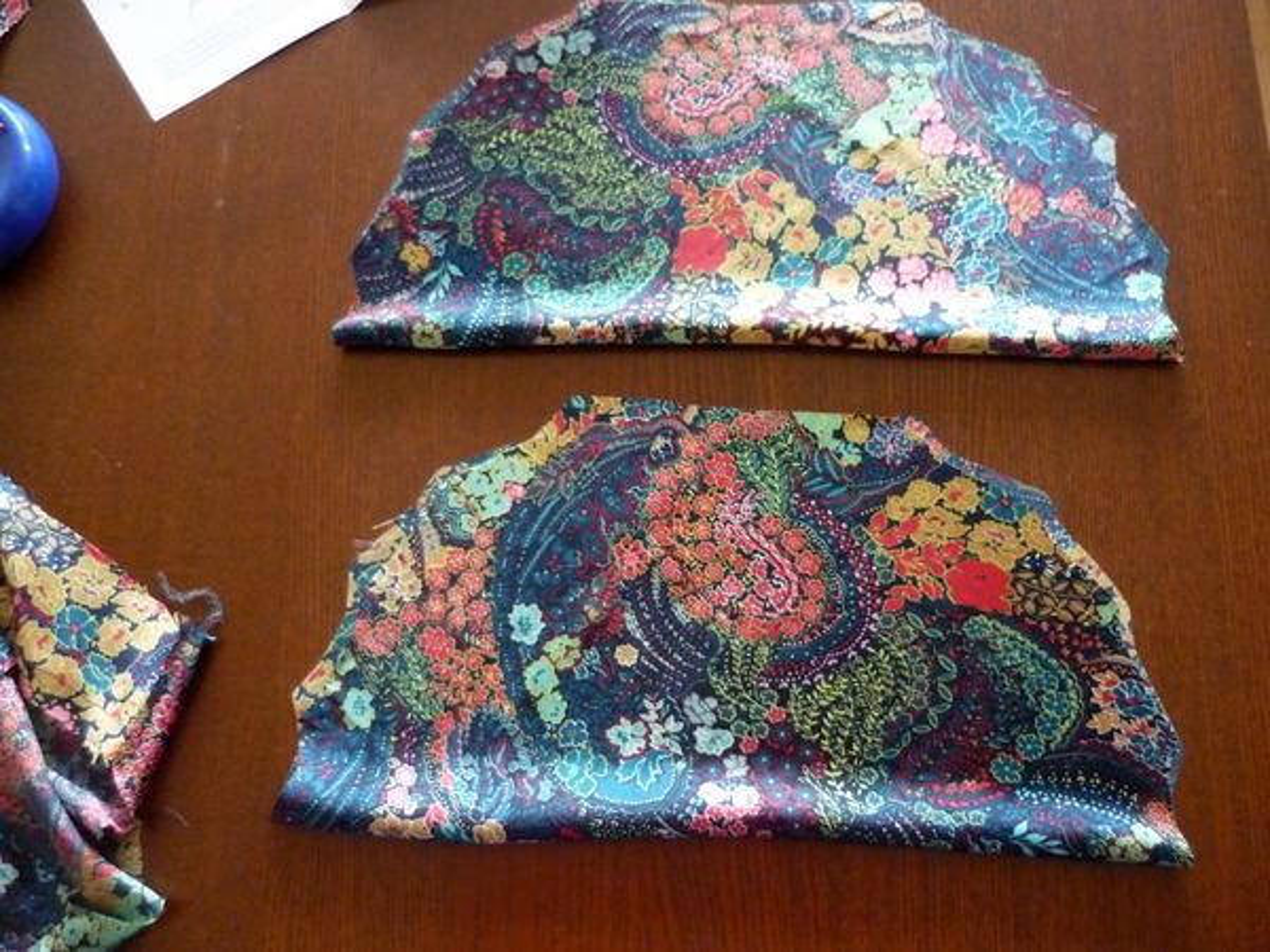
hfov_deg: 55.4
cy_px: 476
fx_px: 1211
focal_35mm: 33
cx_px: 635
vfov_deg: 42.9
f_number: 2.8
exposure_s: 1/25
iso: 800
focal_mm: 5.5
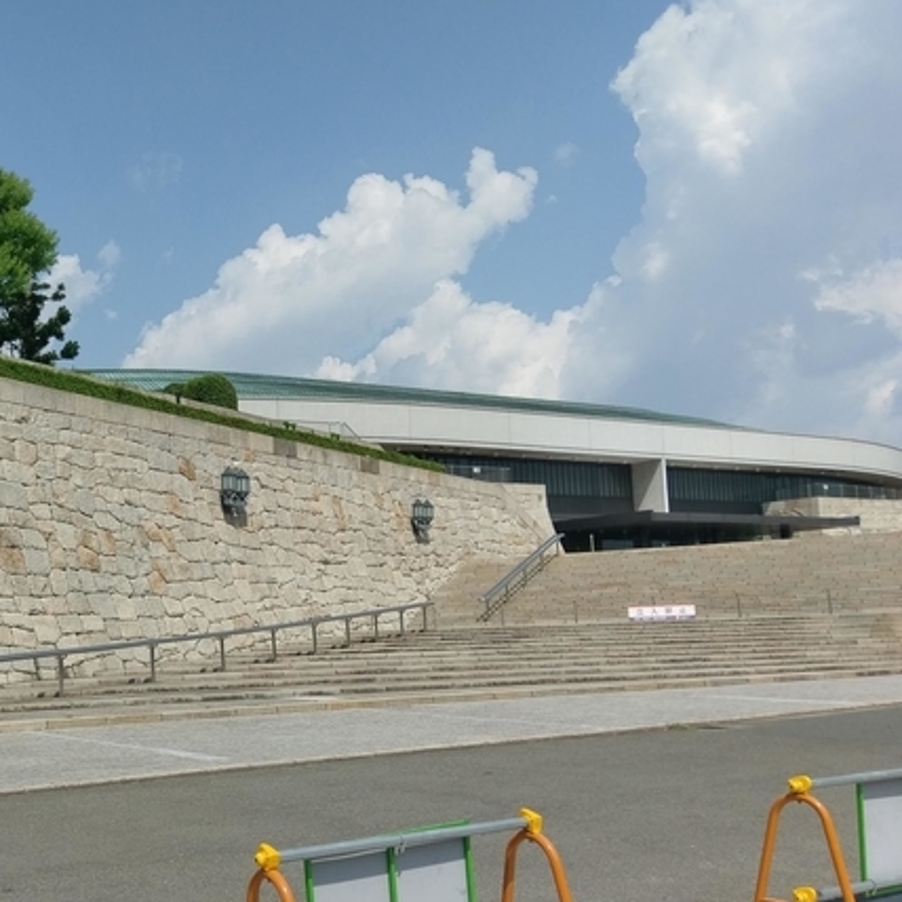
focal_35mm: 43
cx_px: 185
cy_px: 542
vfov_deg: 39.0
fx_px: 1268
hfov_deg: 37.8
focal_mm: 4.58
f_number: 1.8
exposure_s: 1/4800
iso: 125
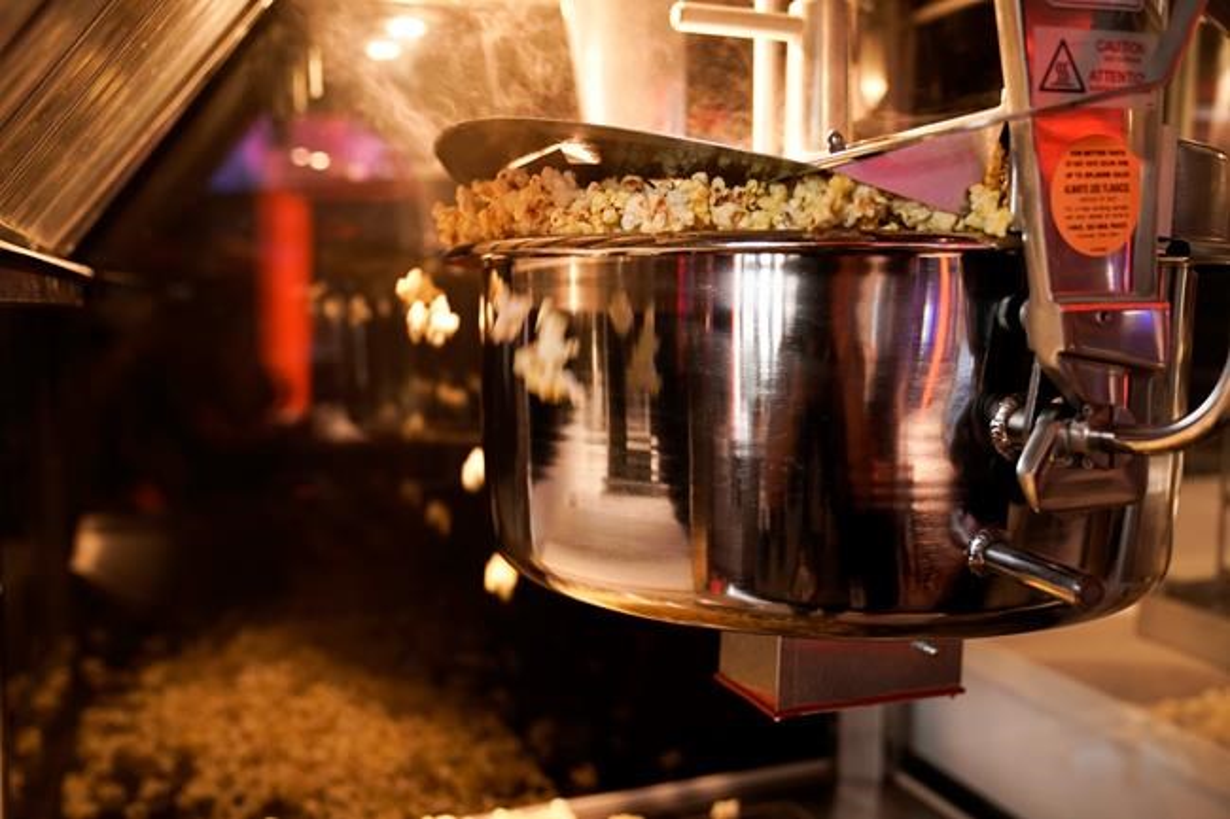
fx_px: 1093
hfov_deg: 58.7
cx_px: 615
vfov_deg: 41.1
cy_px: 410
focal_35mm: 32
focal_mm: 32
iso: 1000
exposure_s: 1/125
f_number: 2.8
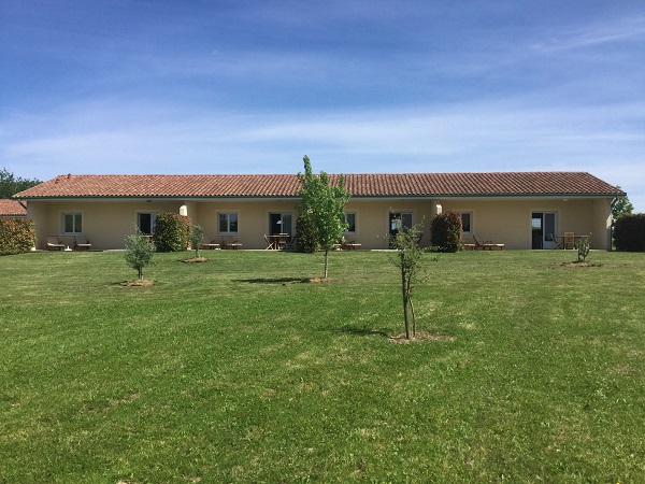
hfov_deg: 58.4
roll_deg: +0.2
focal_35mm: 31
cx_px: 322
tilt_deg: +2.0
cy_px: 242
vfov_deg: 45.4
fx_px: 578
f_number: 2.4
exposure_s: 1/1431
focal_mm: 3.3
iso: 25
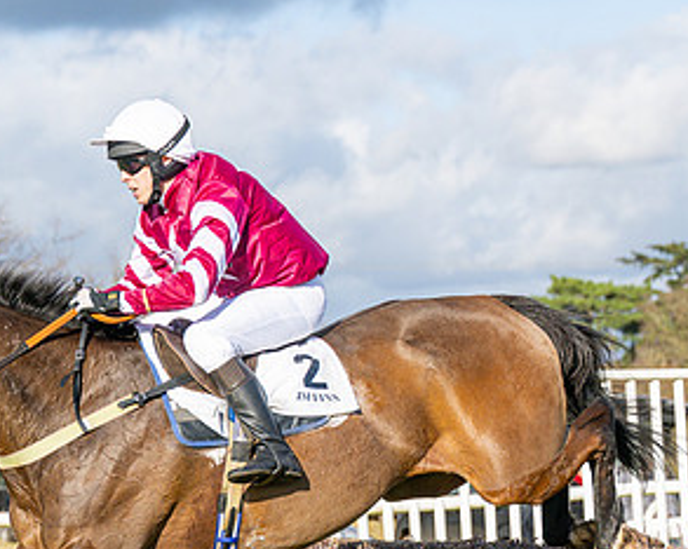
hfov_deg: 10.2
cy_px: 565
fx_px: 3866
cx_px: 275
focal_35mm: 190
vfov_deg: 8.1
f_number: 4
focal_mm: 70
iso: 200
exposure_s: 1/2500
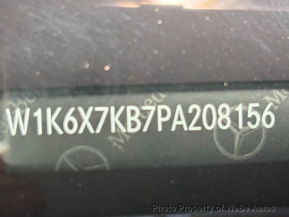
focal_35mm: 52
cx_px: 144
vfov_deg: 28.0
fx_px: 434
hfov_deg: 36.8
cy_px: 108
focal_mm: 5.96
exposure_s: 1/30
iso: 250
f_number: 1.6
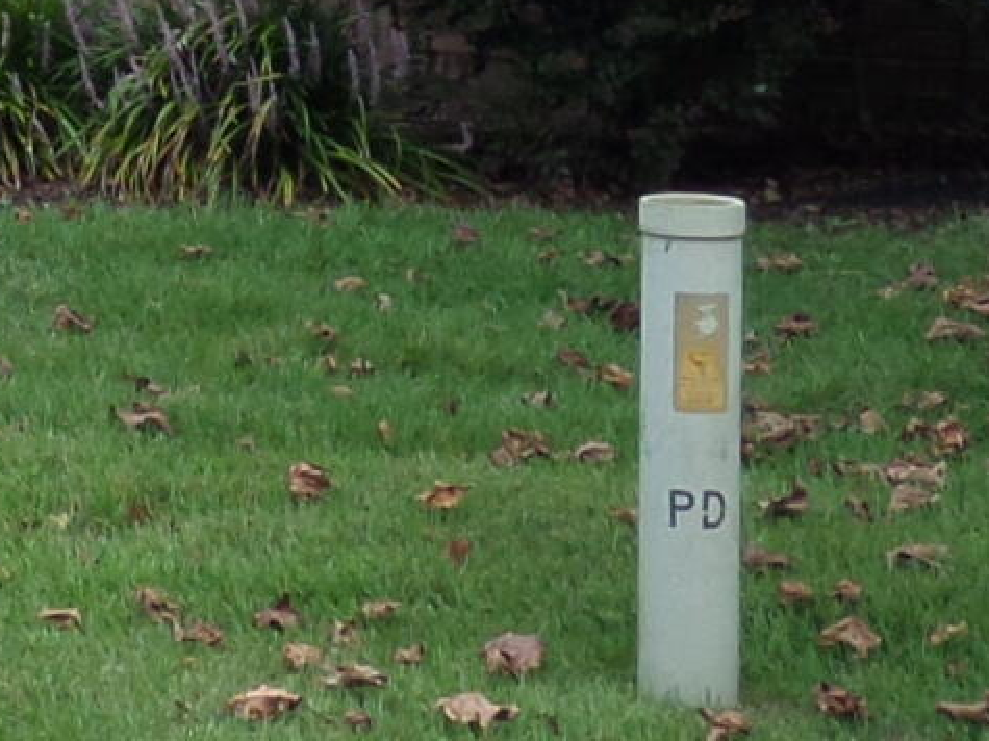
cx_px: -373
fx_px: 5770
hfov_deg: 9.6
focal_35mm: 202
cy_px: -831
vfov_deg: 7.0
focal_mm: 5.3
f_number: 3.4
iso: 100
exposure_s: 1/350
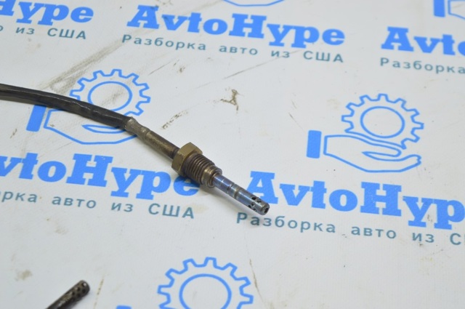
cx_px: 232
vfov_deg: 16.5
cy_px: 154
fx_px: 1064
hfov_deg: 24.6
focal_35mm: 82
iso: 400
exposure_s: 1/20
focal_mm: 55
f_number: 5.6
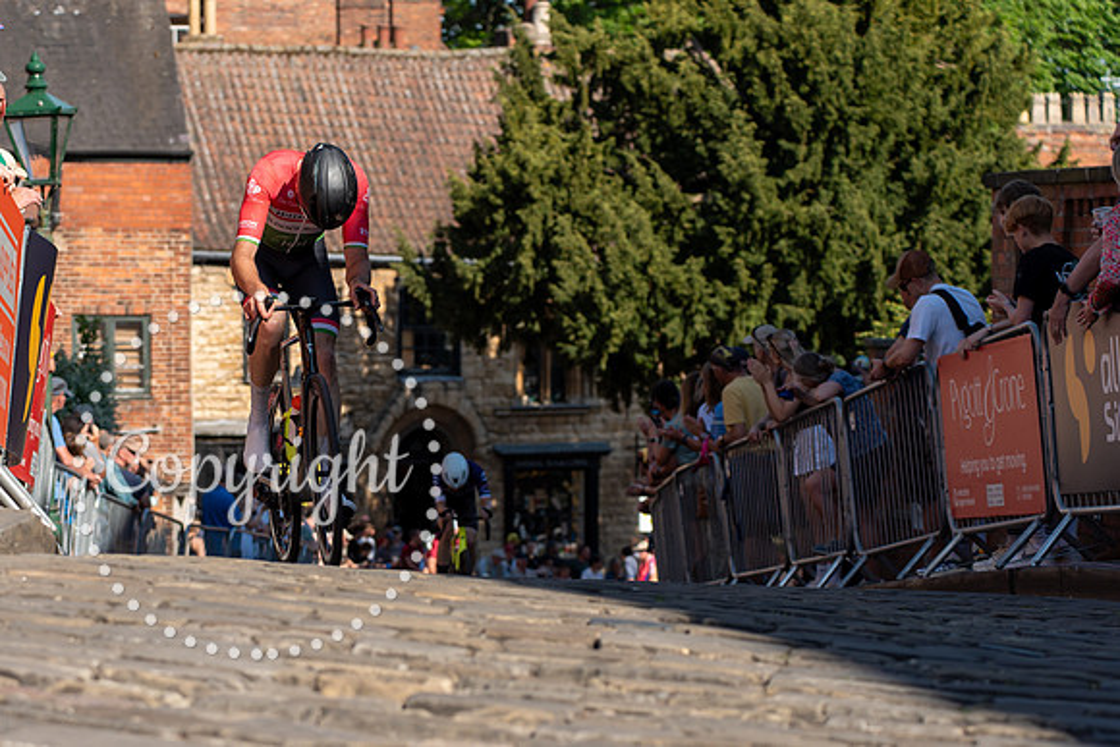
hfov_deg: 16.9
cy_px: 491
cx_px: 371
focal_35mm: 121
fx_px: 3755
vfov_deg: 11.4
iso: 100
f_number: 3.5
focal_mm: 75
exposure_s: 1/1000
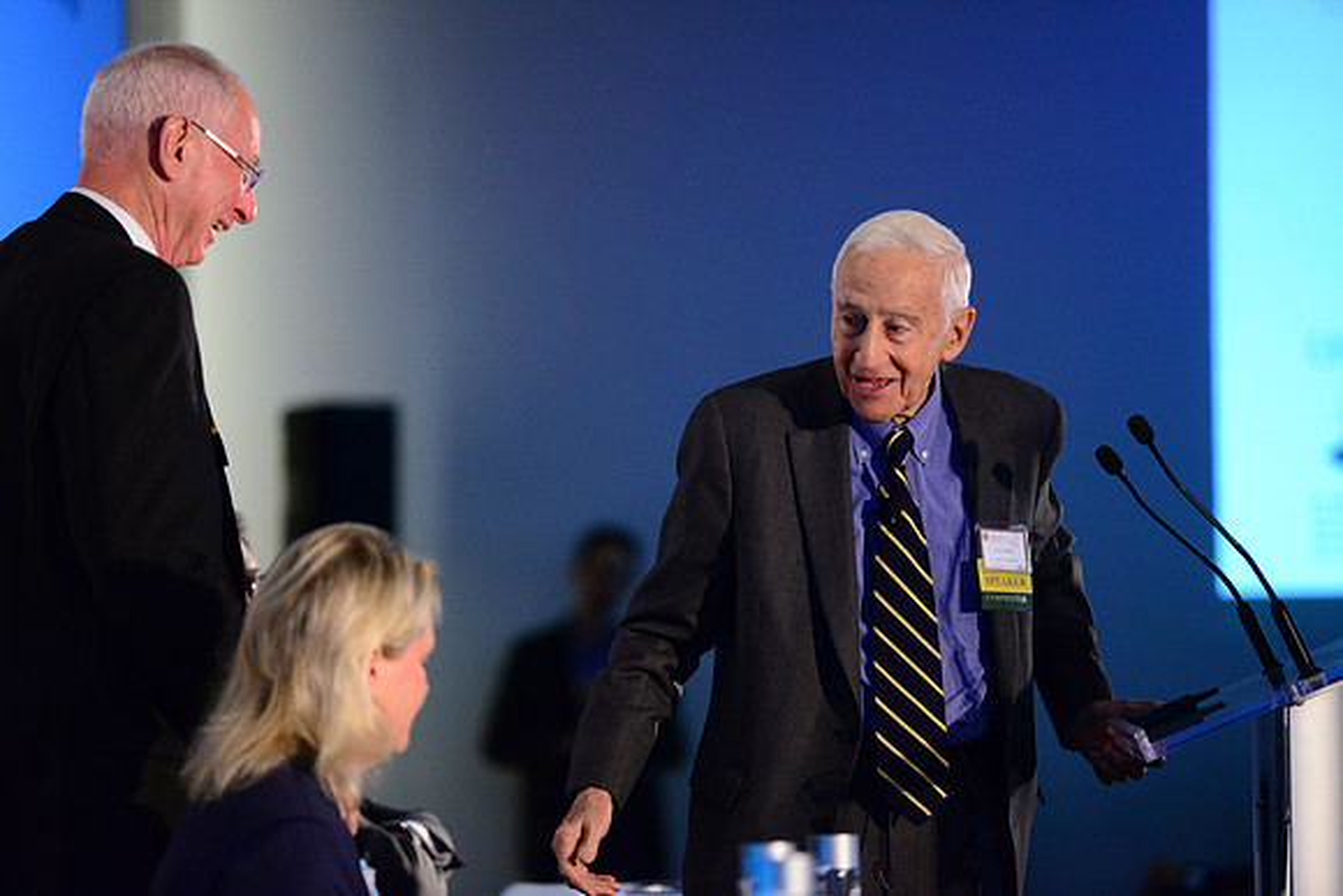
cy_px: 448
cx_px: 672
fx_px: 6716
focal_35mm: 180
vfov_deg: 7.6
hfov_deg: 11.4
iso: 4000
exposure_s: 1/200
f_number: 2.8
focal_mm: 180
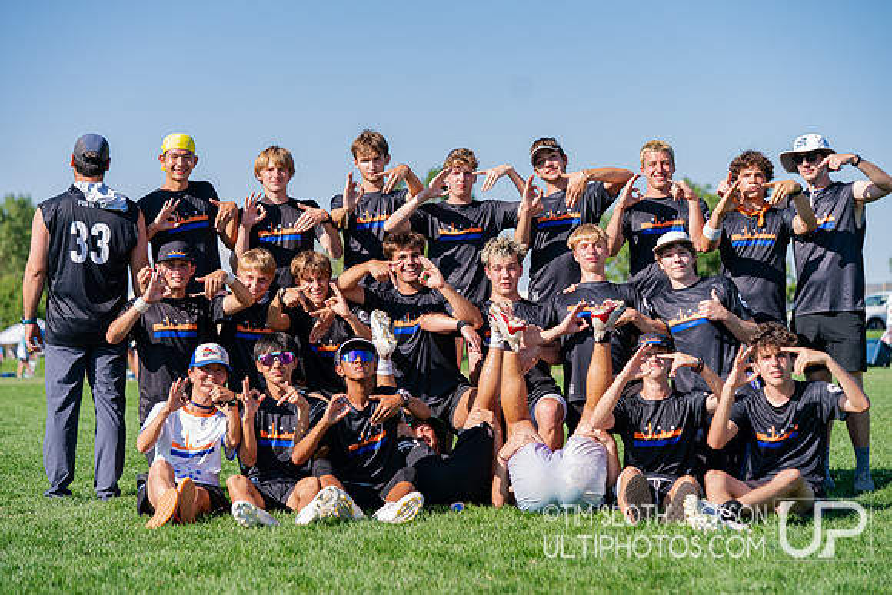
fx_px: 2380
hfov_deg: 21.2
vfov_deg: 14.3
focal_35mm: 96
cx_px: 446
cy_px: 298
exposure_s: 1/2500
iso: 400
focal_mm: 96
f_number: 3.5
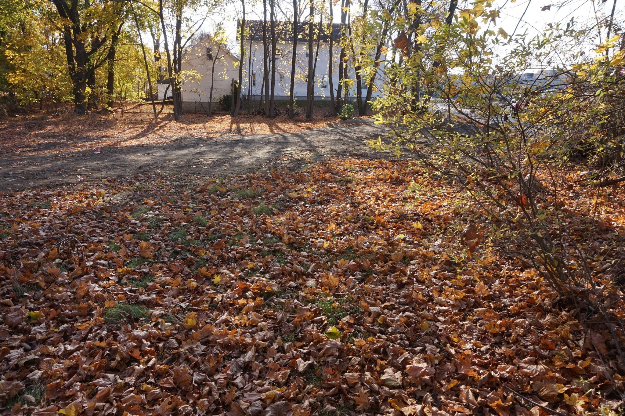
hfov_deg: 73.8
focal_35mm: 24
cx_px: 312
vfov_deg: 53.1
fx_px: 416
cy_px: 208
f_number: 10
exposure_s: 1/125
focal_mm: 16
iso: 250
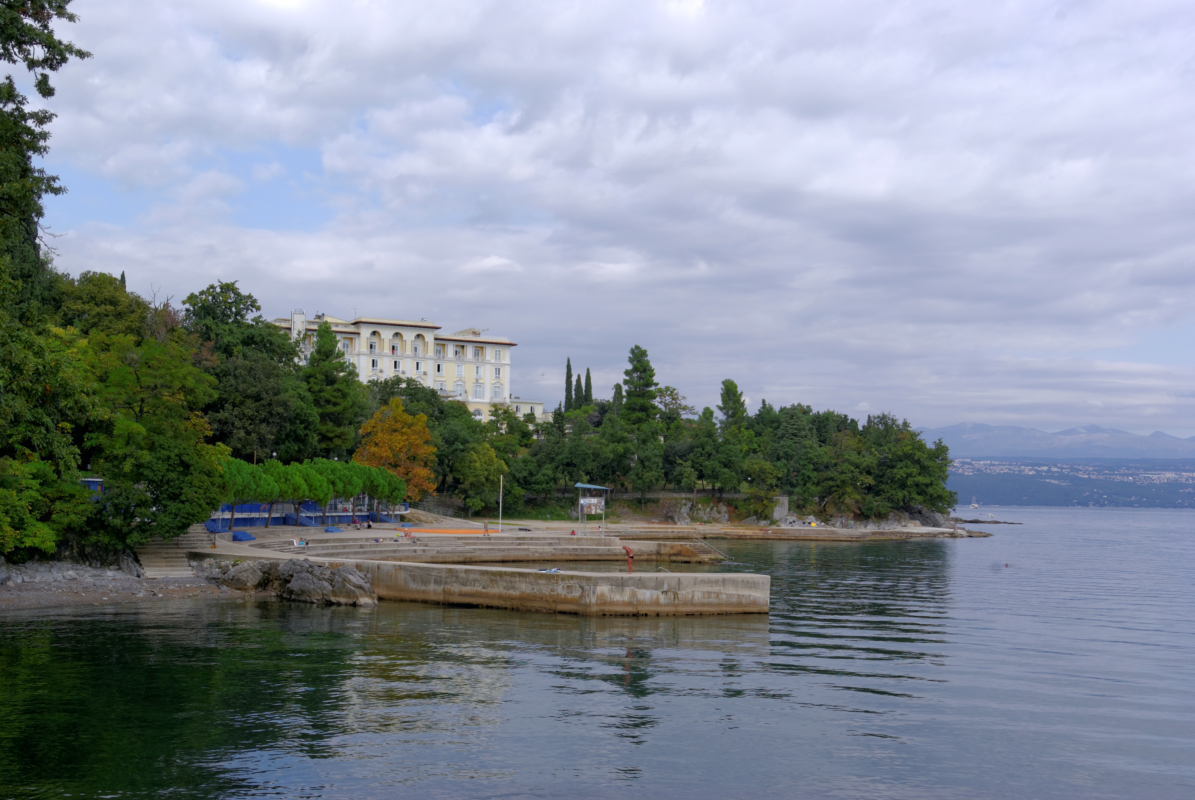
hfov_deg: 46.3
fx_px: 1396
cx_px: 598
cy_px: 400
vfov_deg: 32.0
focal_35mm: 42
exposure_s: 1/125
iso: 100
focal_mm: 28
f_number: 11
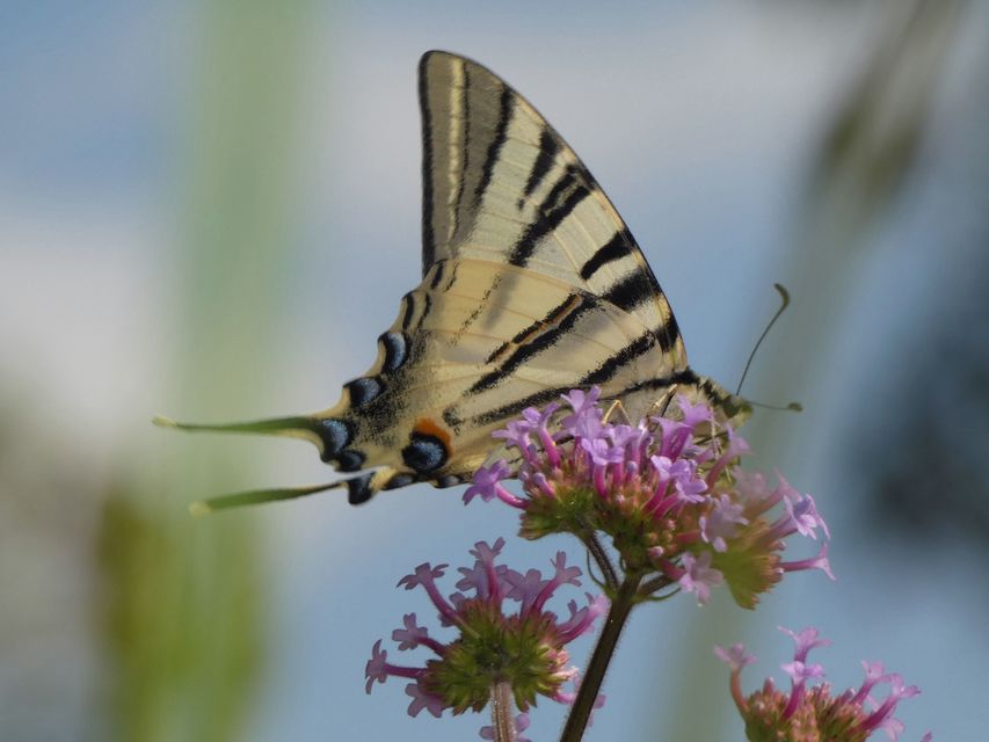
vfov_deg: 3.5
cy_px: 371
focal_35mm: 428
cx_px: 494
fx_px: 12230
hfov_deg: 4.6
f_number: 5.6
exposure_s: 1/250
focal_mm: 76.7
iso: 80
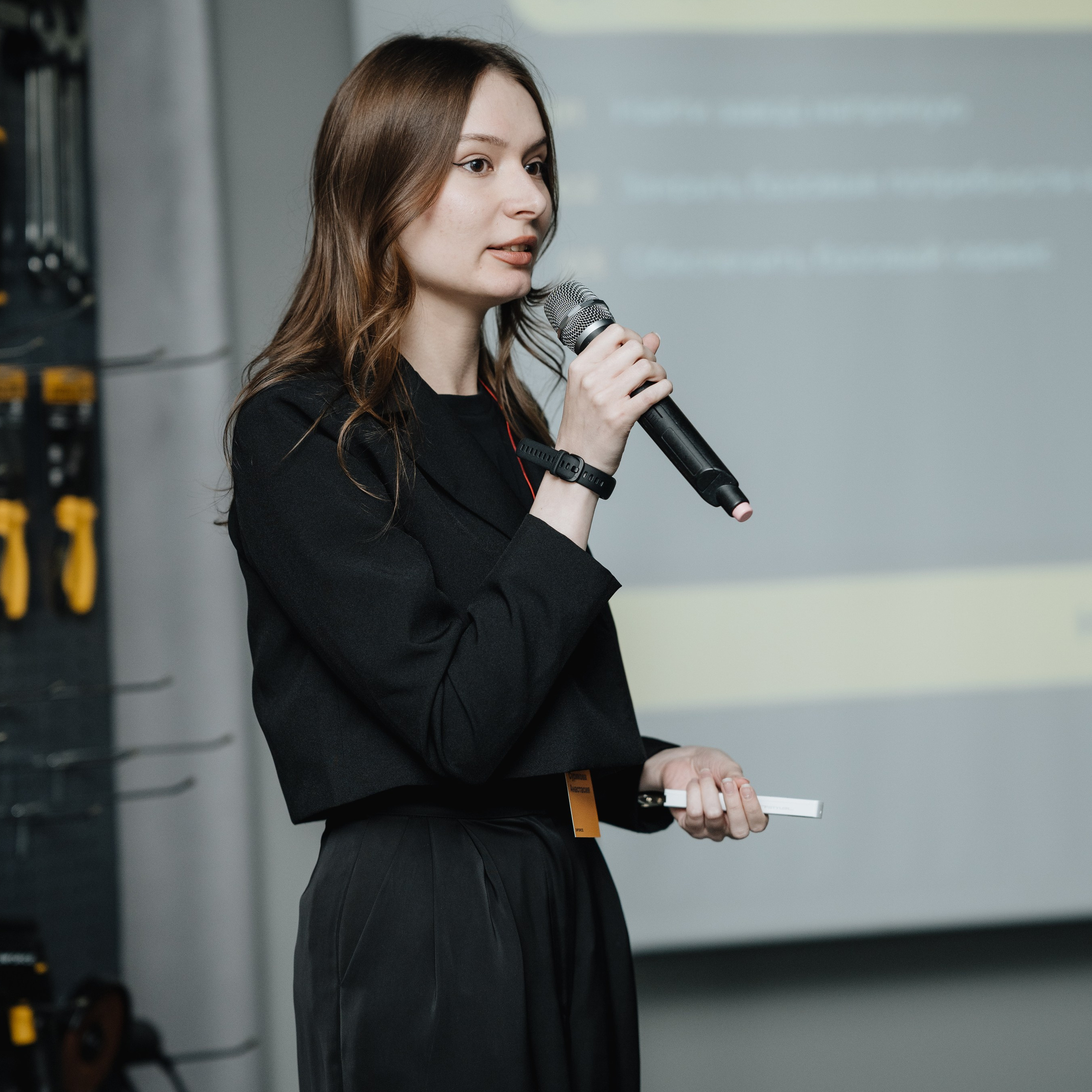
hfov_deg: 16.0
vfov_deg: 16.0
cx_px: 544
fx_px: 3890
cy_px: 440
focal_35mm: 109
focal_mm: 85
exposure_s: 1/125
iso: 800
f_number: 2
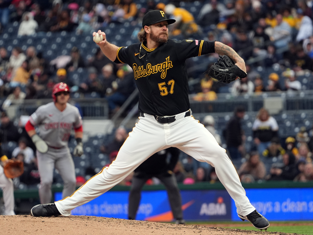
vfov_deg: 4.4
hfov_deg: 5.9
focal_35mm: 338
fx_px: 3056
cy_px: 118
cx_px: 167
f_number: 5.6
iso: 2500
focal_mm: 312
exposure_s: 1/2000
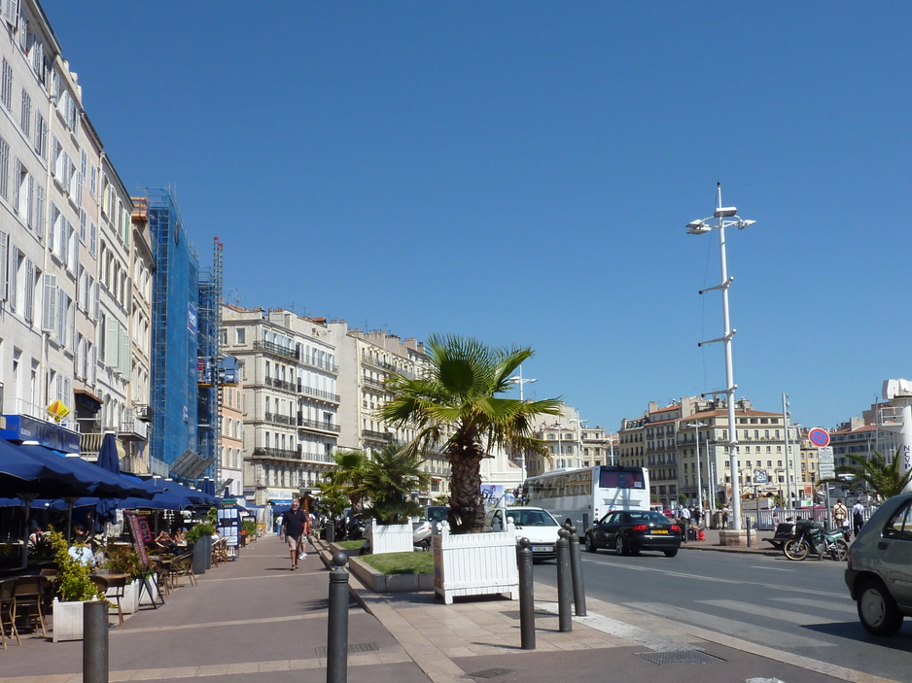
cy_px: 430
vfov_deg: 43.8
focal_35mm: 32
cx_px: 416
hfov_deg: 56.7
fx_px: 843
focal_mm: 4.1
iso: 80
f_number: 5.6
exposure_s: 1/500
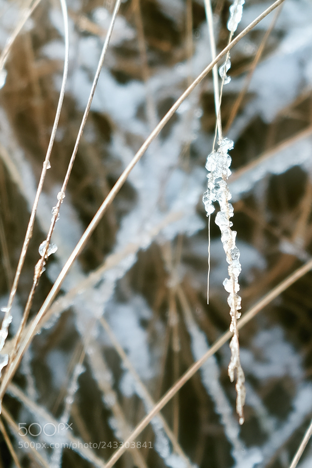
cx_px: 156
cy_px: 234
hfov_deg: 16.5
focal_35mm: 83
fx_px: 1079
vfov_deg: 24.5
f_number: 4
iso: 200
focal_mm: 55
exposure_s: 1/500
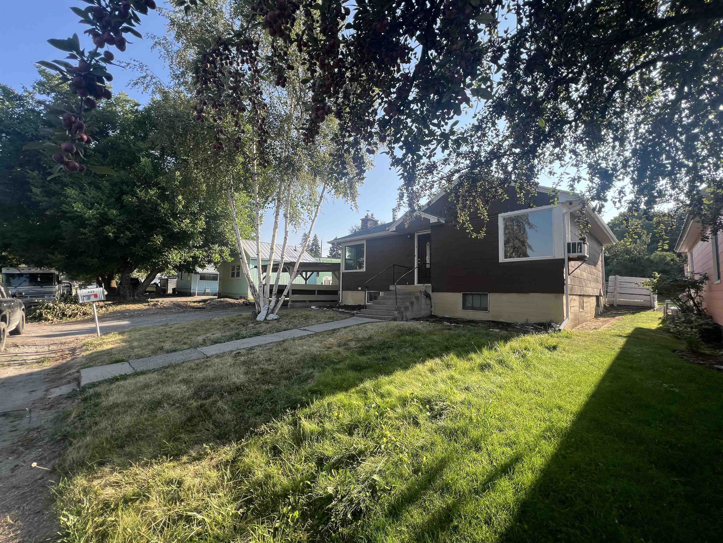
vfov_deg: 89.9
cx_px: 362
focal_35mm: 13
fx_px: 272
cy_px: 272
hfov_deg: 106.2
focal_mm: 1.57
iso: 32
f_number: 1.8
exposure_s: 1/477
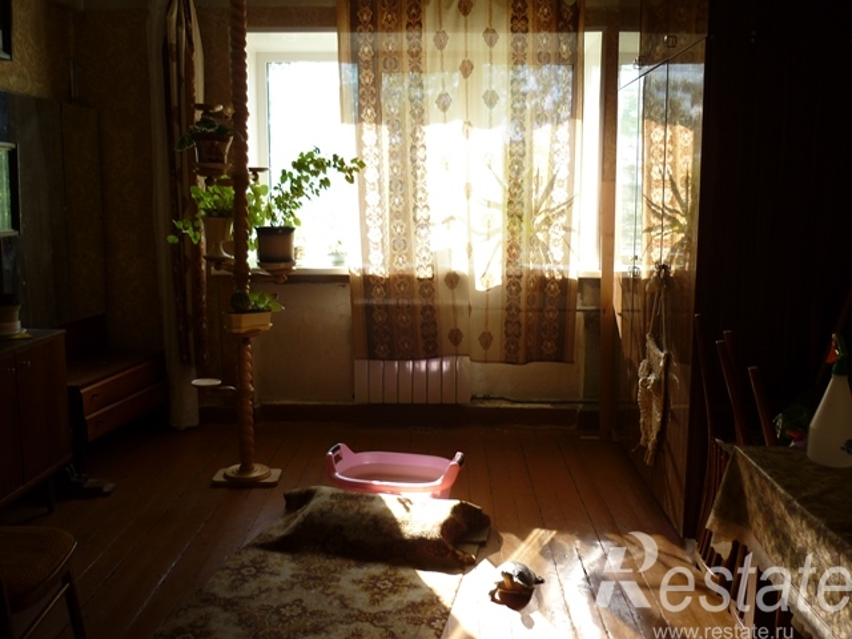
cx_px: 426
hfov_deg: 55.4
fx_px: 812
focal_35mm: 33
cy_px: 320
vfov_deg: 42.9
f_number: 2.8
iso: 80
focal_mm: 5.5
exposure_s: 1/80
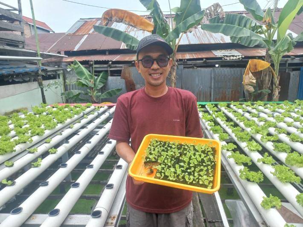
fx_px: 219
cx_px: 152
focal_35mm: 25
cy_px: 114
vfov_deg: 54.9
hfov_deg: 69.4
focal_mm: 4.6
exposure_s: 1/212
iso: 25
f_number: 1.8
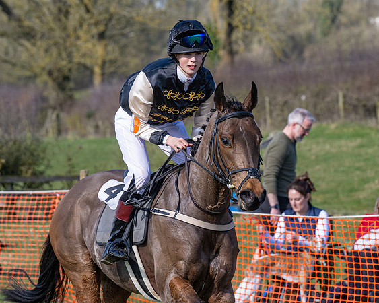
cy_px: 153
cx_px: 250
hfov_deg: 8.0
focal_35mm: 241
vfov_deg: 6.4
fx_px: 2701
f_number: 5
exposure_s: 1/1000
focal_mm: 130
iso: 200
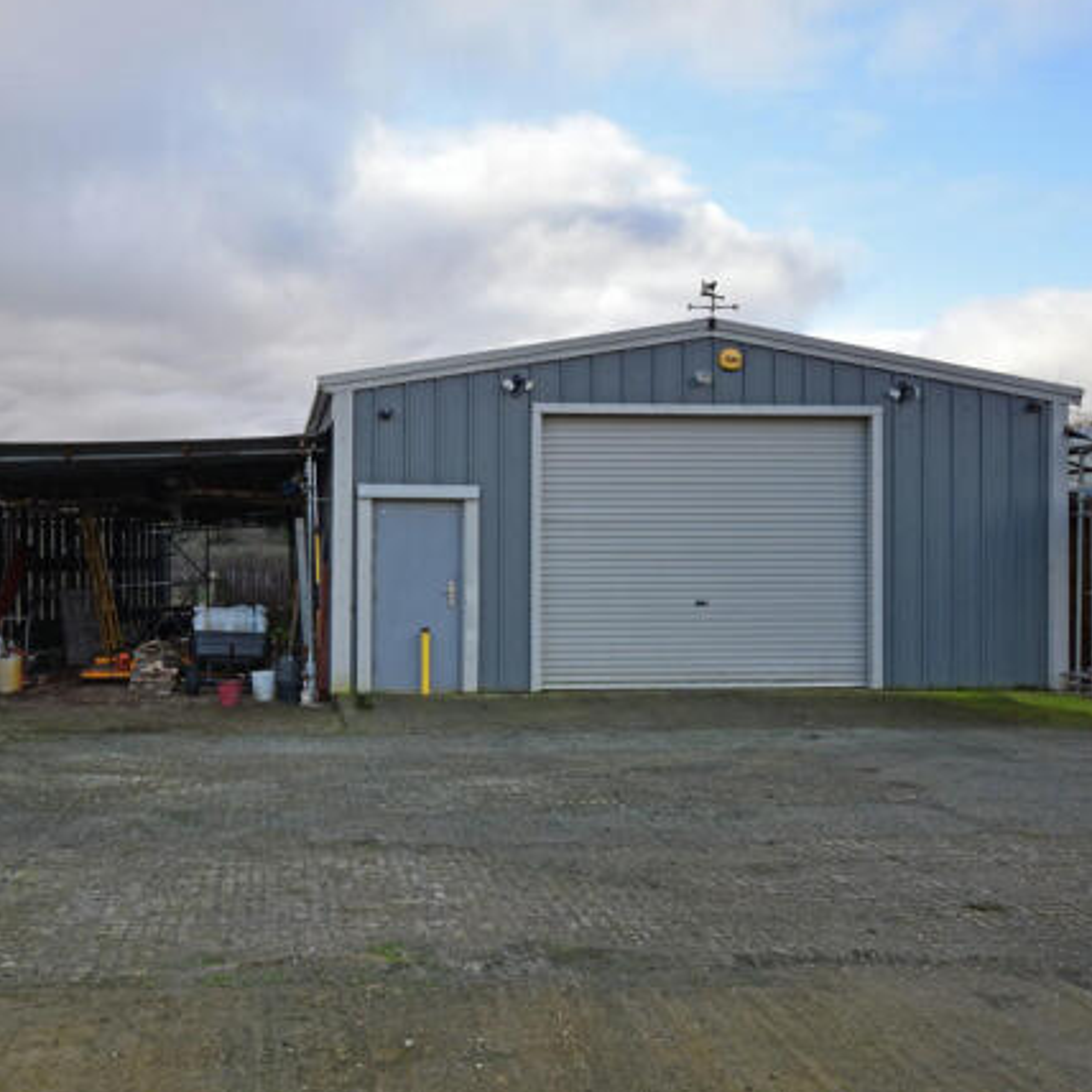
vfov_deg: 42.8
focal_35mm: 39
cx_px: 404
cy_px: 545
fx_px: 1392
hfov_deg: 42.5
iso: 180
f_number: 5.6
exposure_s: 1/250
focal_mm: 20
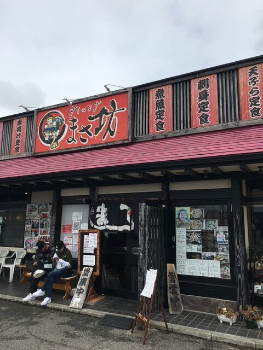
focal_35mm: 29
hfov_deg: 48.2
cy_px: 175
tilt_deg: +8.9
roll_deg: -1.9
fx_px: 294
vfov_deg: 61.7
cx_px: 132
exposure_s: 1/2959
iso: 25
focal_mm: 4.15
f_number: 2.2
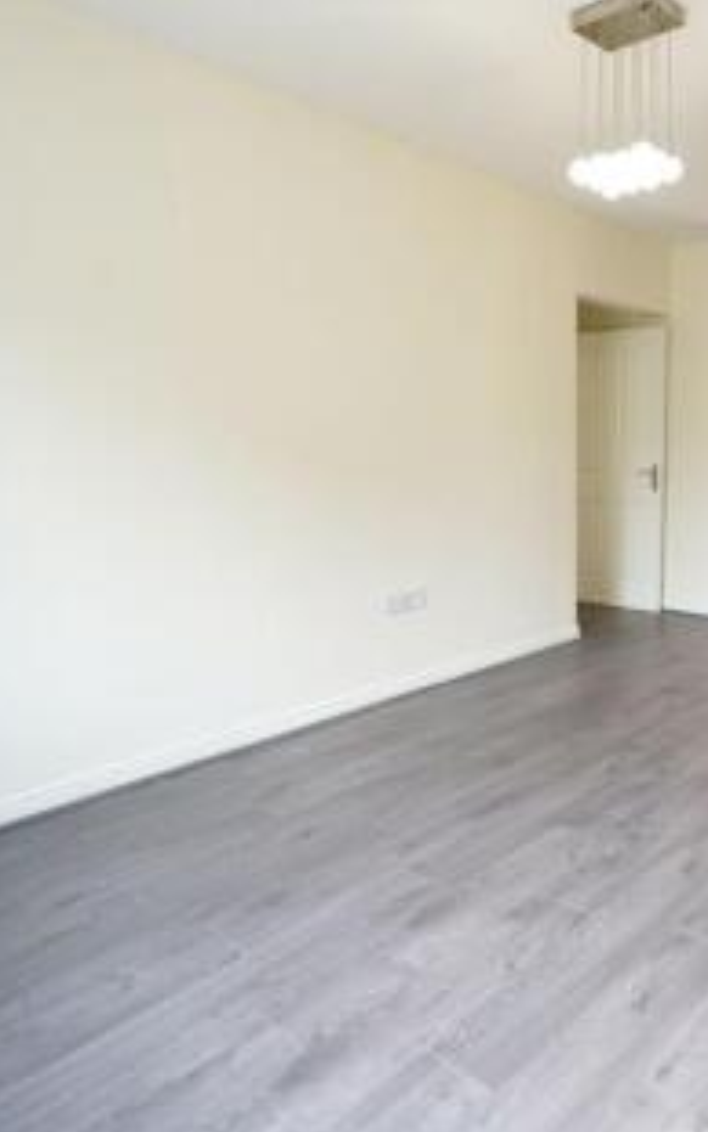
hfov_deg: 46.0
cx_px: 595
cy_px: 575
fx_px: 771
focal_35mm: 25
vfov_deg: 72.5
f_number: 4.5
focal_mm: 16
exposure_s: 1/50
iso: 400
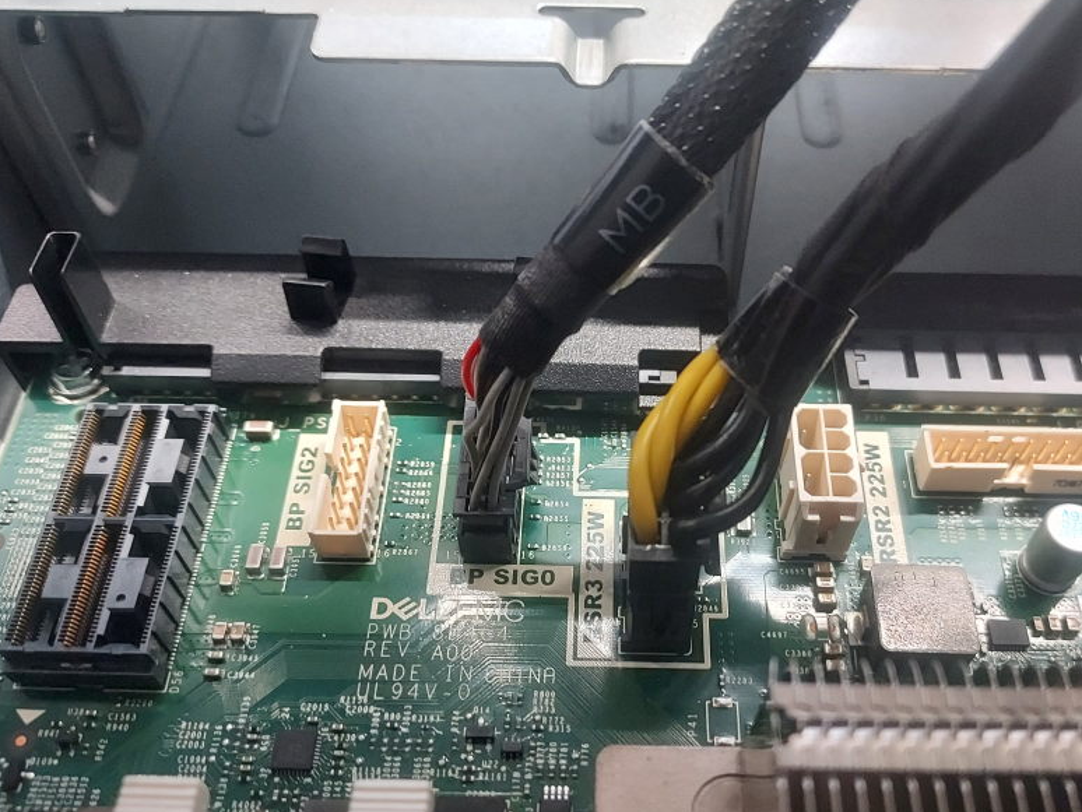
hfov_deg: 58.1
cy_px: 460
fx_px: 969
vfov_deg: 45.4
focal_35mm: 31
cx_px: 621
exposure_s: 1/30
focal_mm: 4.6
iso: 400
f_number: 1.8
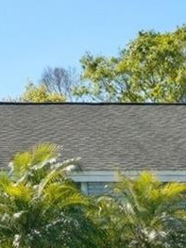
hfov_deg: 11.2
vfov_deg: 15.7
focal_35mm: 123
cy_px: 262
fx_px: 882
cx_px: -146
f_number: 8
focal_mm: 14
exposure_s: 1/2000
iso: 800
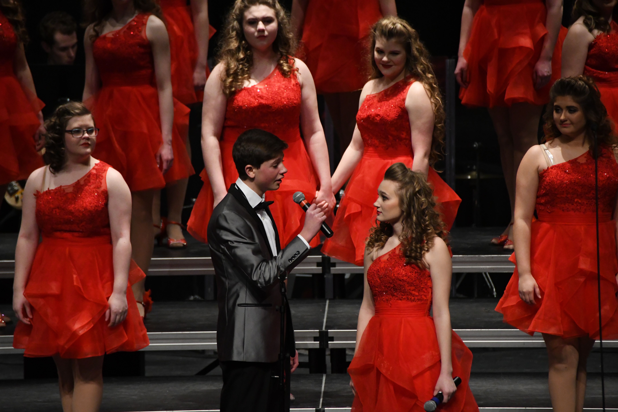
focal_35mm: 450
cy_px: 206
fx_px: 7724
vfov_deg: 3.1
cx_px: 309
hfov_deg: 4.6
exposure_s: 1/500
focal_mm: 300
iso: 5000
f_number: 5.6
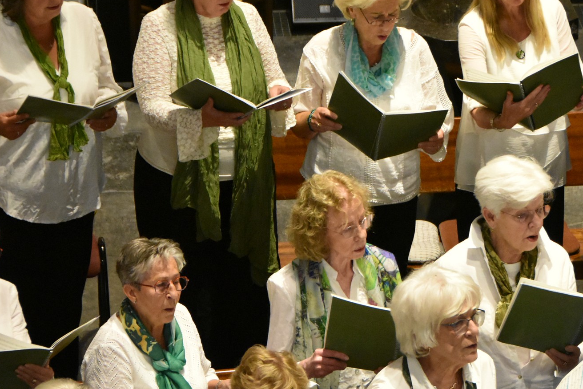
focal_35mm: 176
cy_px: 148
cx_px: 430
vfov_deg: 7.8
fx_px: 2846
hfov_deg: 11.7
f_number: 5
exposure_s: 1/125
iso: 6400
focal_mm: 75
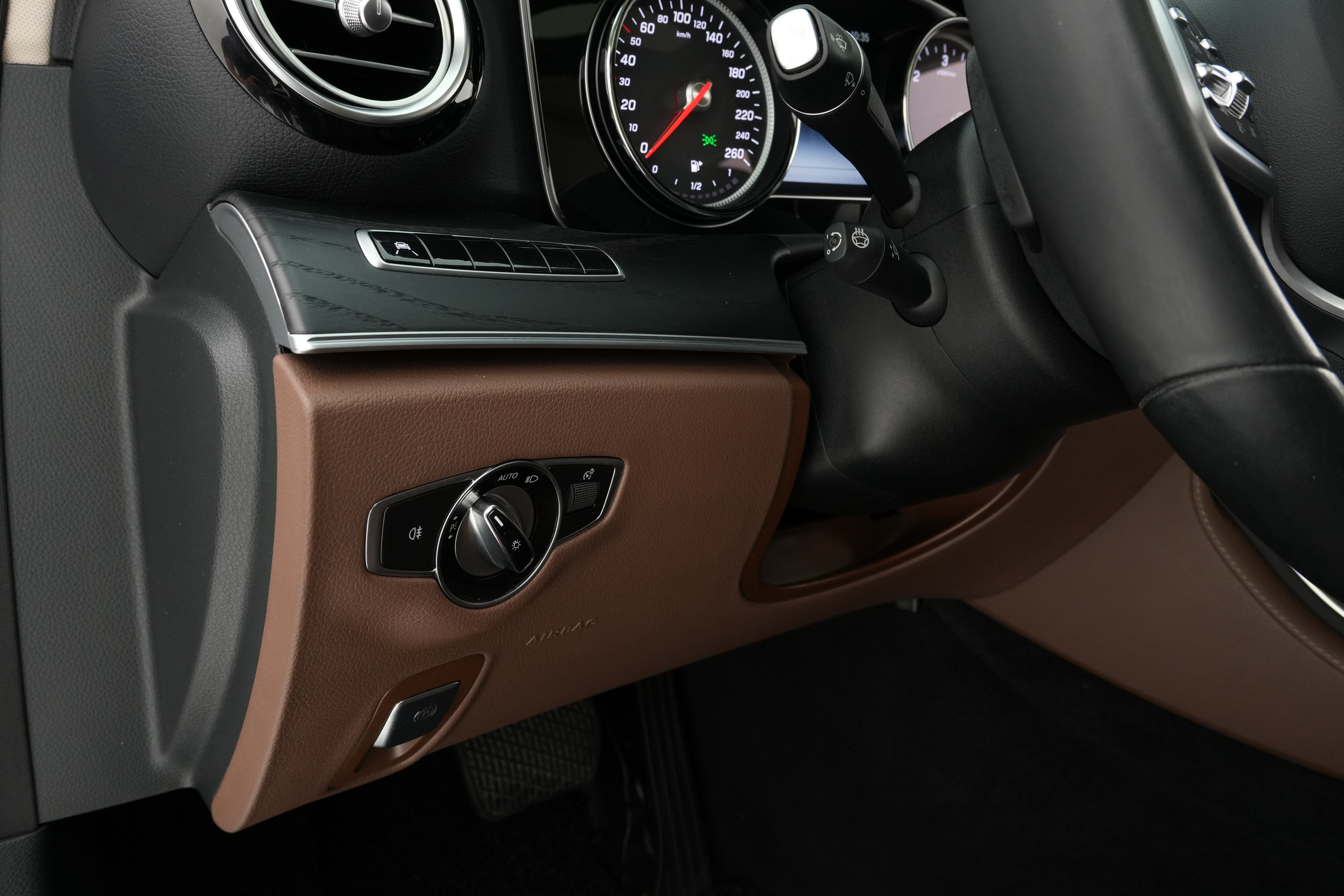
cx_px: 672
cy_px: 448
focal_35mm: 27
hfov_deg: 67.4
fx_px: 1008
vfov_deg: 47.9
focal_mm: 18
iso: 1000
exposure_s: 1/50
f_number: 7.1
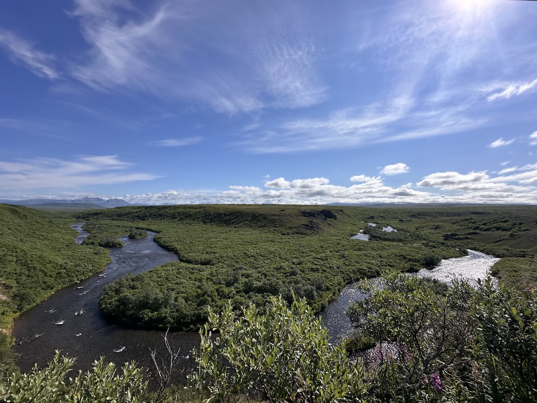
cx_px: 268
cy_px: 202
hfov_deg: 102.1
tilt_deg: +0.4
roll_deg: +0.2
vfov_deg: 85.7
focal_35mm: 14
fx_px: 217
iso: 50
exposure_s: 1/4651
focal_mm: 2.22
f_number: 2.2
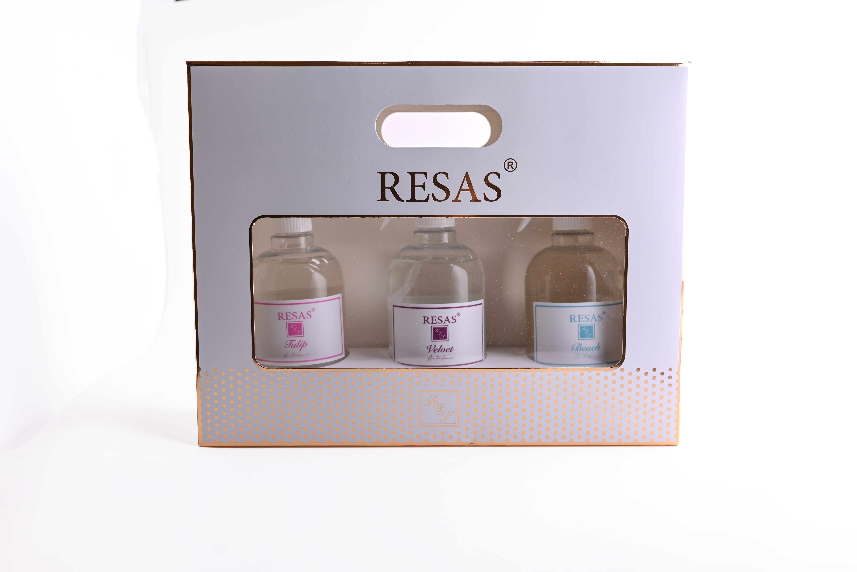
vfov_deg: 36.0
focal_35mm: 37
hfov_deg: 51.9
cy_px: 286
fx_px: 881
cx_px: 428
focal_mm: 37
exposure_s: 1/60
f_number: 4.5
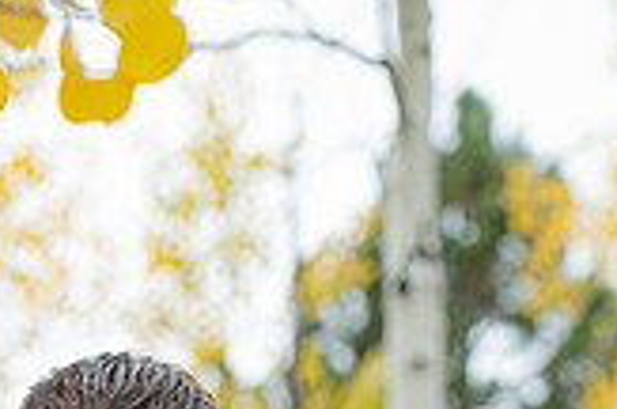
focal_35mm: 184
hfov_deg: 11.2
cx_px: 303
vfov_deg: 7.2
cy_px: 720
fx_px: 3147
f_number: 2.5
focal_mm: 50
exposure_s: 1/320
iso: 1250
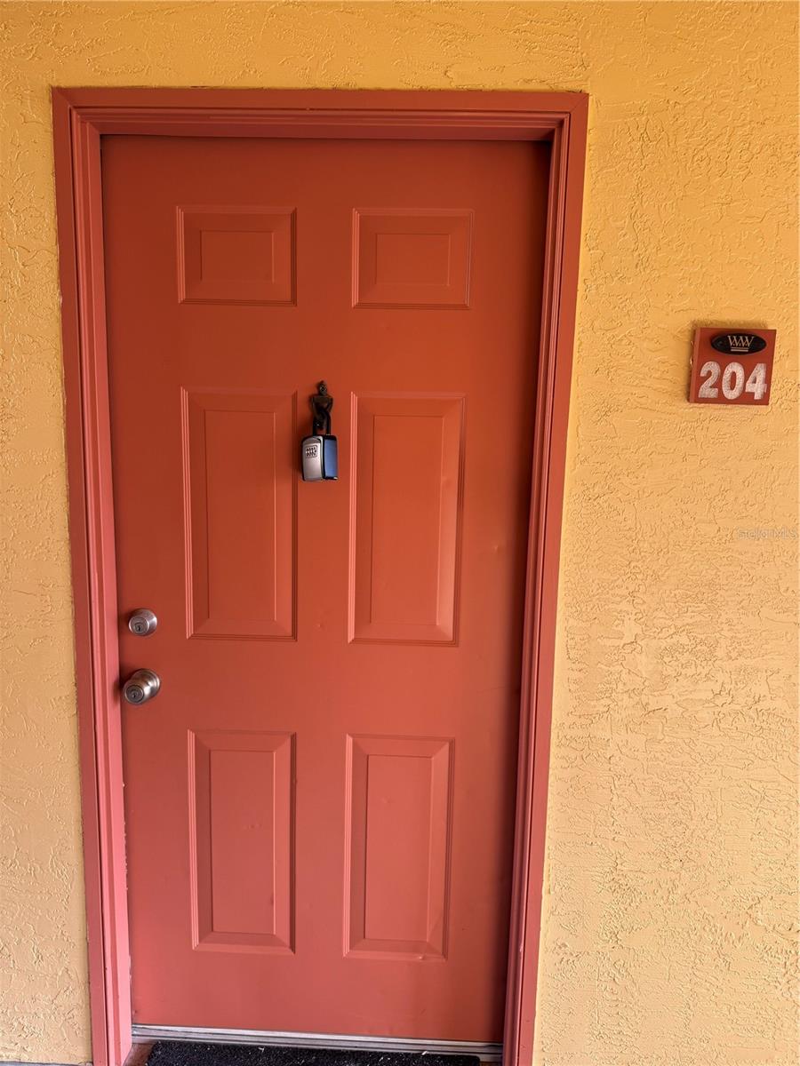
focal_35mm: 24
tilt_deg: -9.4
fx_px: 740
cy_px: 533
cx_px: 400
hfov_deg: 56.8
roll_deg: -0.9
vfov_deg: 71.6
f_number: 1.78
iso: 125
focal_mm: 6.76
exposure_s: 1/121
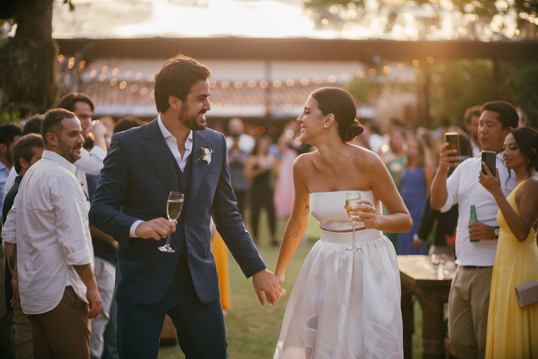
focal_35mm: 85
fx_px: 1270
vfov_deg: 16.1
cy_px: 180
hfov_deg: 23.9
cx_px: 269
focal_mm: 85
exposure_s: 1/800
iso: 250
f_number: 1.8
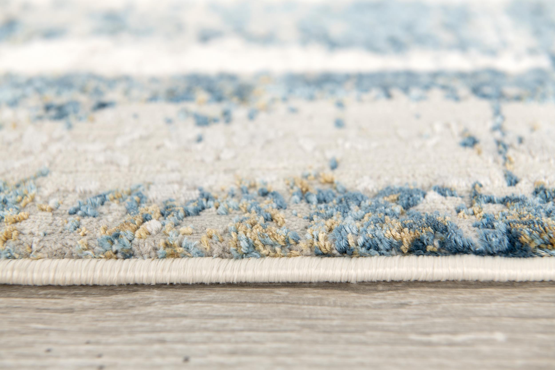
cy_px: 185
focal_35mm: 70
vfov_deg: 19.5
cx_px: 278
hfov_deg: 28.8
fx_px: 1079
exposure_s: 1/160
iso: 100
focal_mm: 70
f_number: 7.1
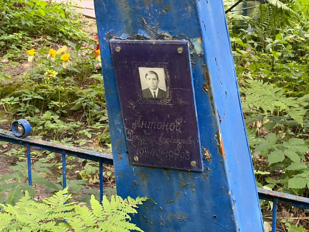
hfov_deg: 25.3
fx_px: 687
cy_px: 116
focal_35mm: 77
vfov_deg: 19.1
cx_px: 154
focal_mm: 9
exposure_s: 1/80
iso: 200
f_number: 2.8
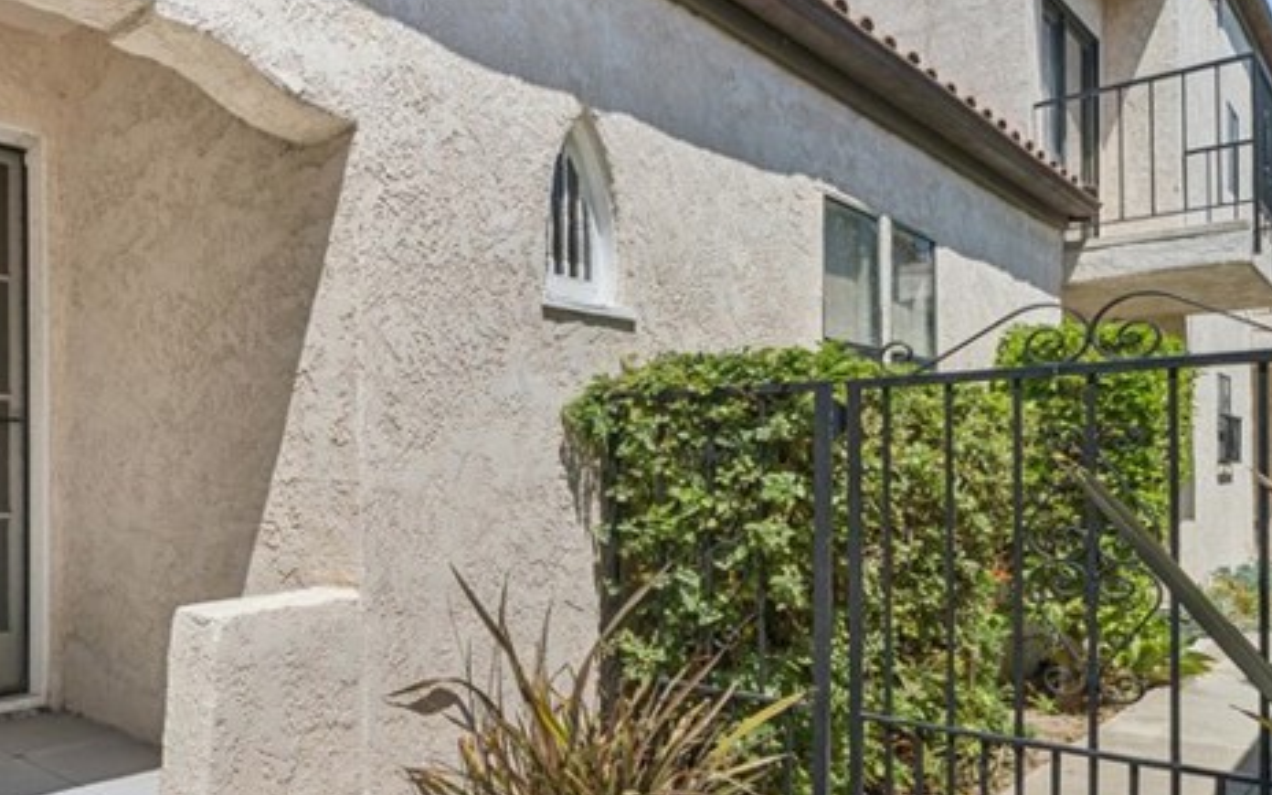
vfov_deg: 45.6
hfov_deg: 59.3
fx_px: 936
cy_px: 498
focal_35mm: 27
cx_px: 151
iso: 400
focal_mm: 12
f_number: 8
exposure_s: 1/1250
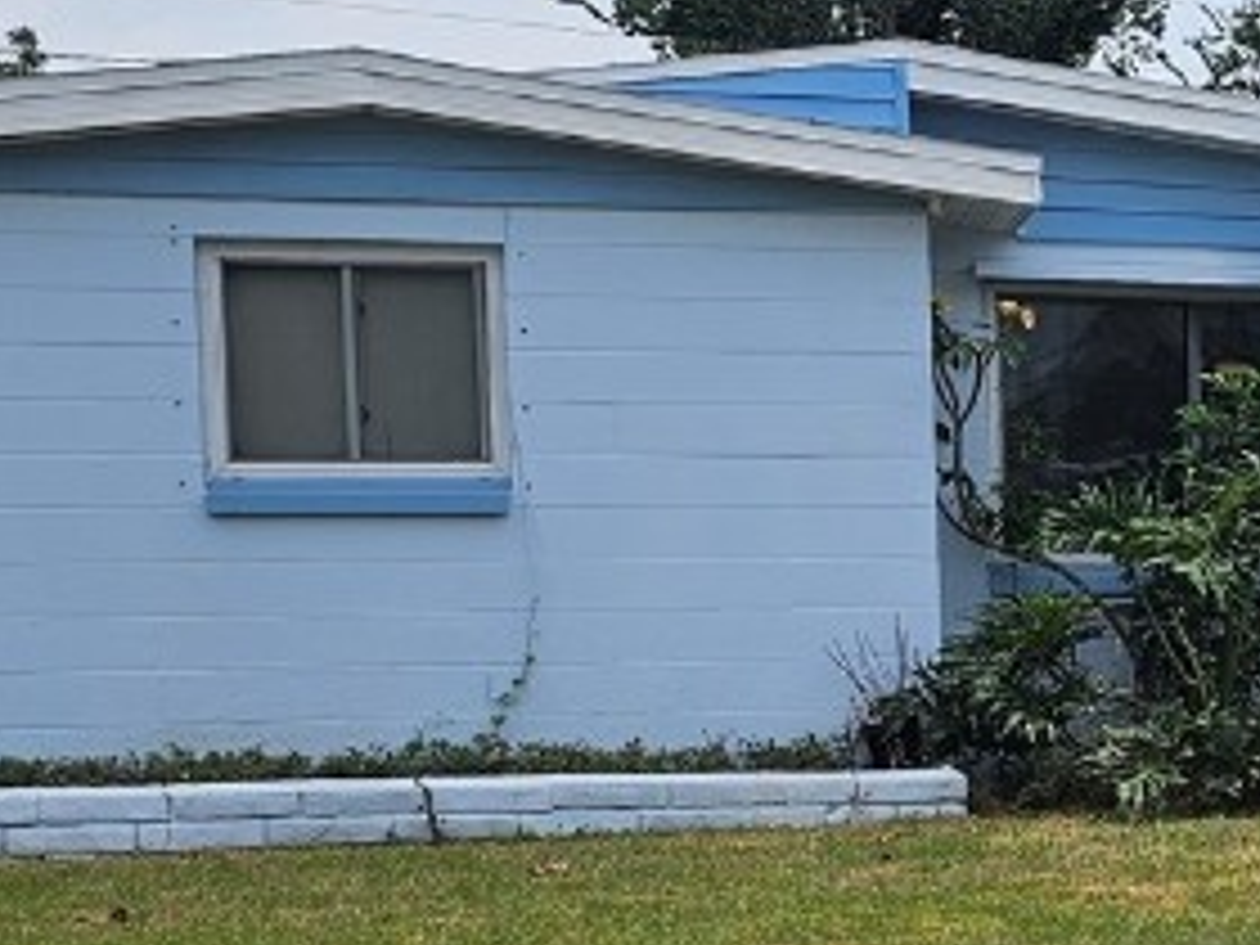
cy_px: 801
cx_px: 1620
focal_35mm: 84
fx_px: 3058
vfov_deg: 17.4
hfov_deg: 21.2
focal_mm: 6.3
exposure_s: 1/732
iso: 10
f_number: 1.7
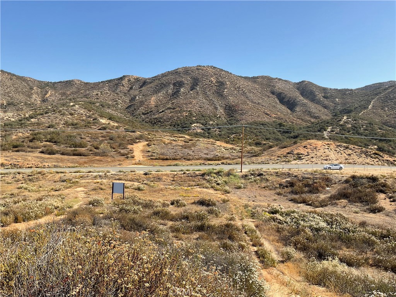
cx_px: 198
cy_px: 148
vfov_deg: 48.2
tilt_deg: -2.3
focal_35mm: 29
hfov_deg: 61.7
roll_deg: -2.4
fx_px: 332
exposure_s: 1/1490
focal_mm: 3
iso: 16
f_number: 1.8
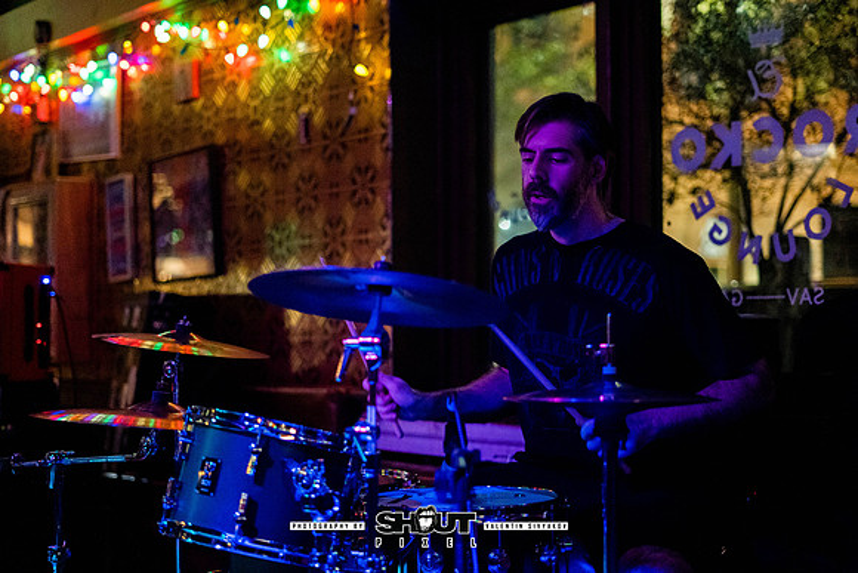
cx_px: 427
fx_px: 1348
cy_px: 303
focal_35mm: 57
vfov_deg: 24.0
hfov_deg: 35.3
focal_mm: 50
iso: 3200
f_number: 1.8
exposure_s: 1/160
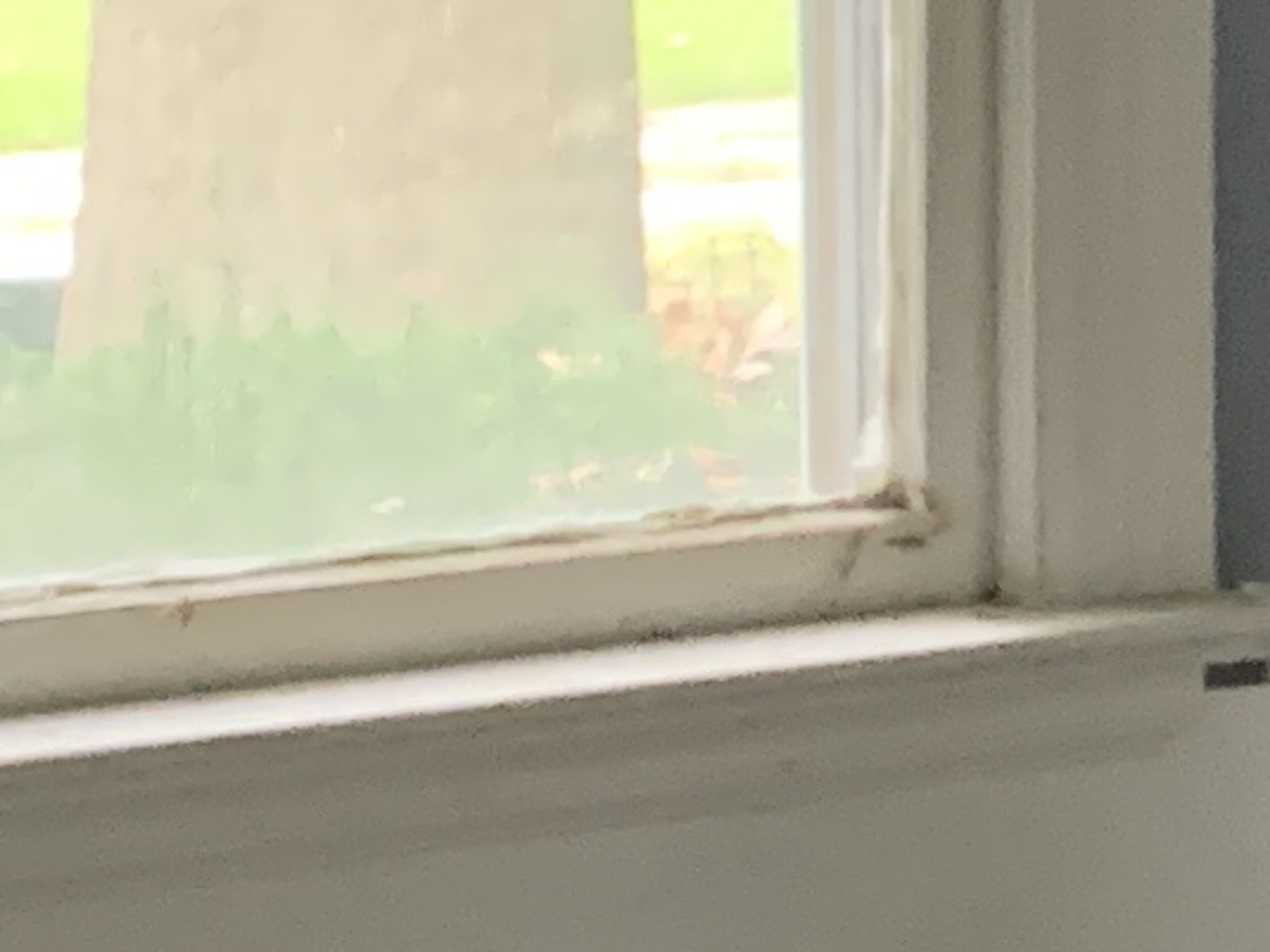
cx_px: 3668
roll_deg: -1.9
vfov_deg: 7.5
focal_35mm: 196
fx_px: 7189
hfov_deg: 8.6
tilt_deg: -4.5
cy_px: -57
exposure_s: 1/60
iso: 250
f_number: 1.8
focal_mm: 4.25
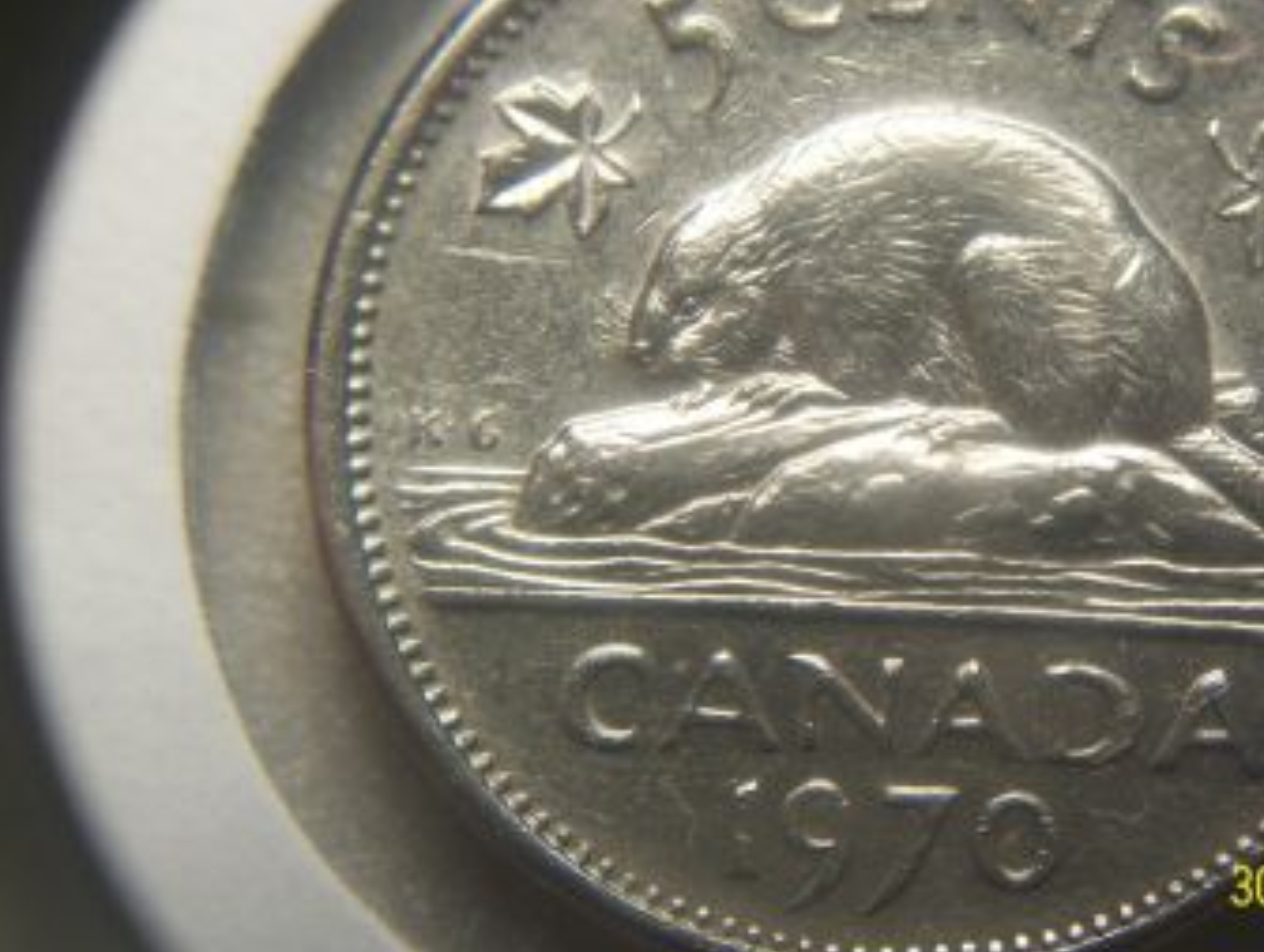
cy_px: 391
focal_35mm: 103
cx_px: 726
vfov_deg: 14.4
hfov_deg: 19.0
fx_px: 3766
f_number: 4.6
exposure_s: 1/160
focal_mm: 13.7
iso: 80
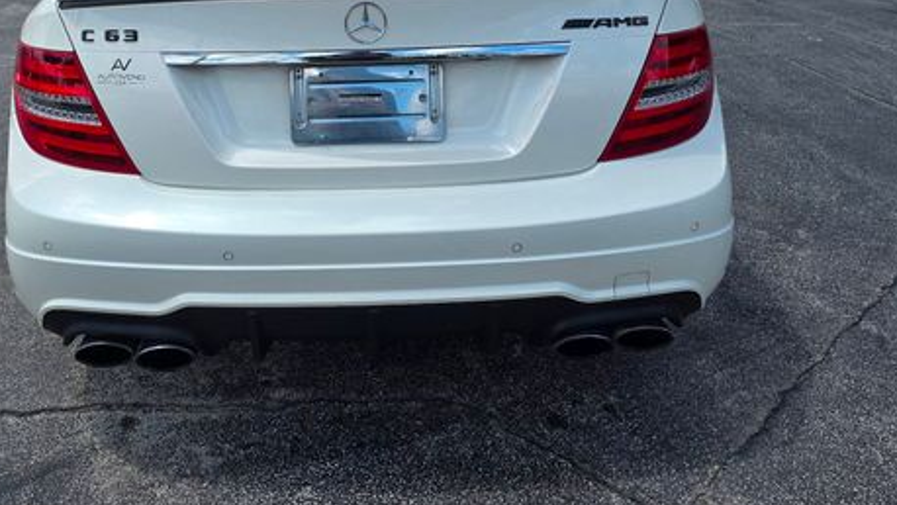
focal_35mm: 35
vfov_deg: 32.6
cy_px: 88
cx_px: 345
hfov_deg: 56.0
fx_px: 833
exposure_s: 1/4539
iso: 80
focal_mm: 6.3
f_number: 1.7
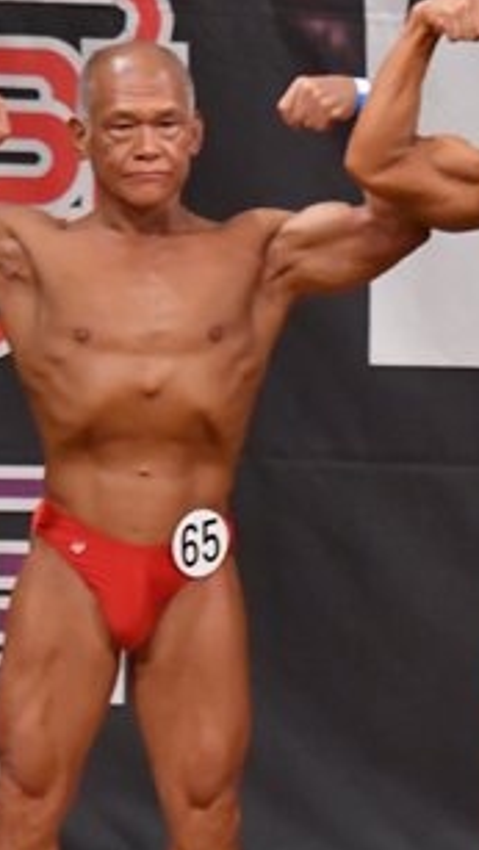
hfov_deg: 1.8
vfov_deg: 3.2
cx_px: 342
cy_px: 576
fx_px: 15175
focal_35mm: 673
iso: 7200
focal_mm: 170
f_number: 5.6
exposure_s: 1/400
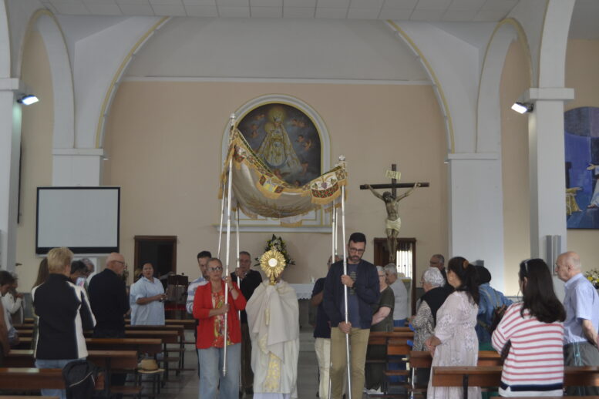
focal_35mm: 46
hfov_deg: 42.3
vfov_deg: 28.9
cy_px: 200
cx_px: 300
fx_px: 774
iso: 400
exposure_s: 1/60
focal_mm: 31
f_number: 4.2
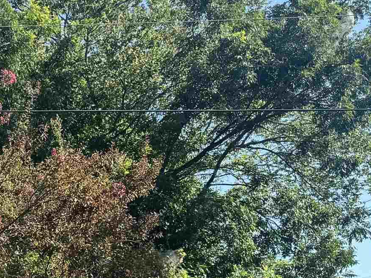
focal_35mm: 84
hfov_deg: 20.1
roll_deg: +0.3
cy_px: 419
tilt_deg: +2.2
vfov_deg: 16.1
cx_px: -186
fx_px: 900
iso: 80
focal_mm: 6.76
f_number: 1.78
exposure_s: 1/1869
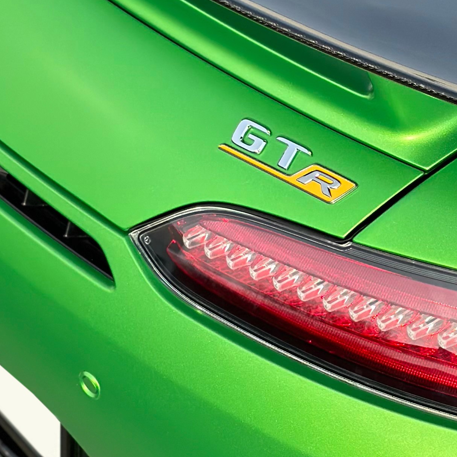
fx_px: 2106
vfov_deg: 12.3
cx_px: 509
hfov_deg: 12.2
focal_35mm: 141
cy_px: 52
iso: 80
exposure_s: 1/1541
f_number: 1.78
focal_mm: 6.86
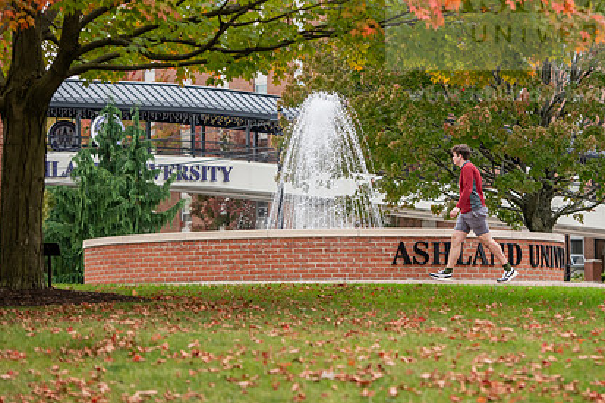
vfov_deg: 8.4
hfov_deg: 12.6
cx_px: 341
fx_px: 2738
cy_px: 125
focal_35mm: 163
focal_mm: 116
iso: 320
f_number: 3.5
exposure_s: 1/640
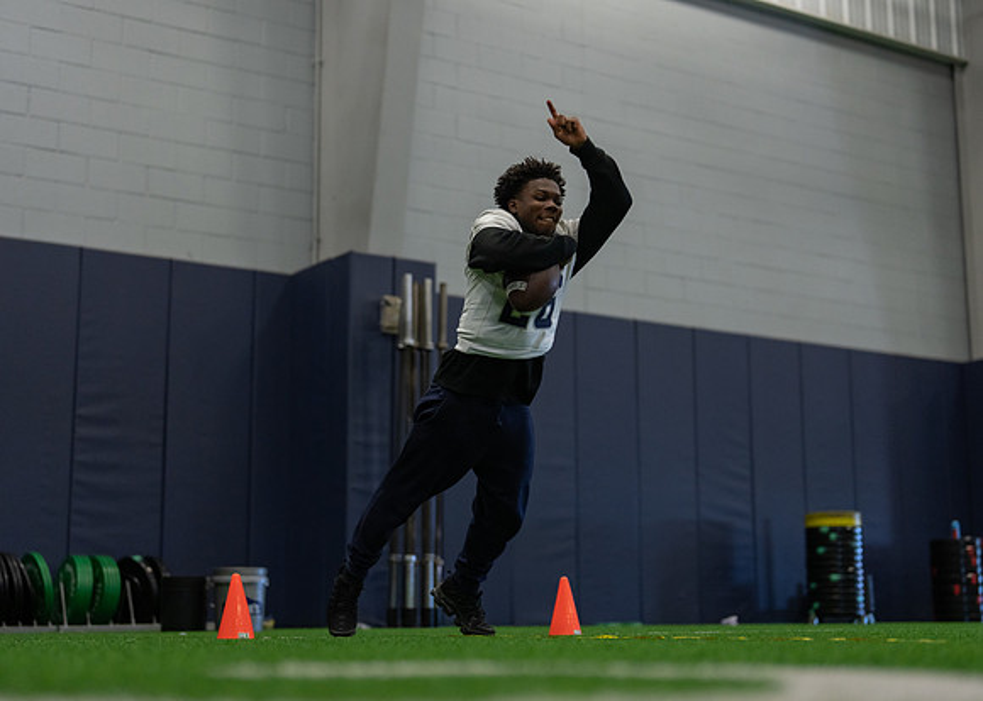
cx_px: 492
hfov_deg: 34.8
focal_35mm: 56
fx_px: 1568
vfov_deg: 25.2
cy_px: 350
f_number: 1.6
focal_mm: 50
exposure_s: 1/1000
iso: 1000
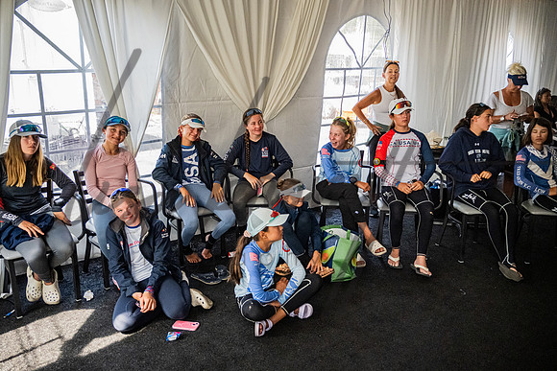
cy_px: 186
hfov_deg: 63.6
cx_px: 278
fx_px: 449
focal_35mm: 29
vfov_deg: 45.0
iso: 6400
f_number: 4
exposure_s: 1/2500
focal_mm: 28
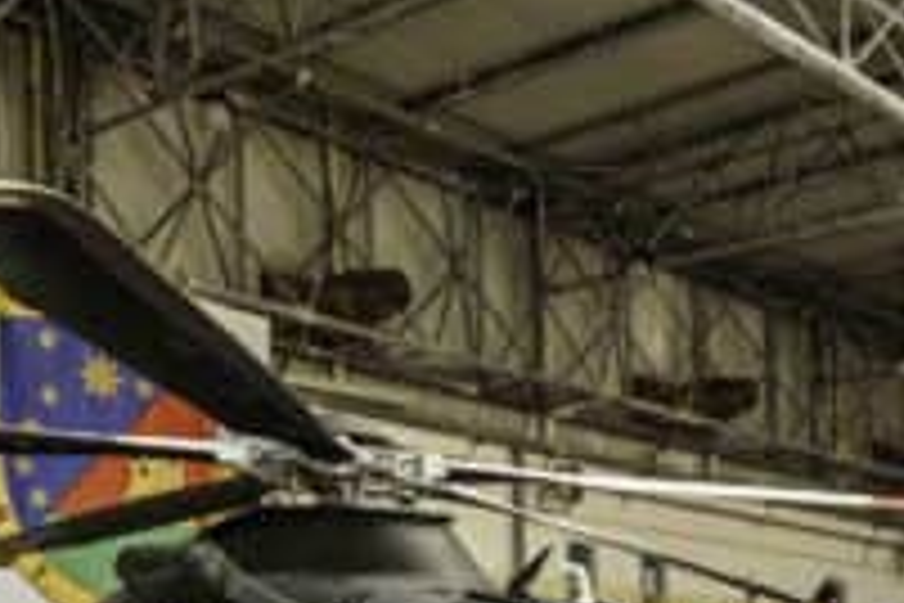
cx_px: 765
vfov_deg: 19.4
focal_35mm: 61
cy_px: 911
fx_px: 1532
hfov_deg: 31.7
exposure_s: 1/320
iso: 250
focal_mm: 8
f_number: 2.8
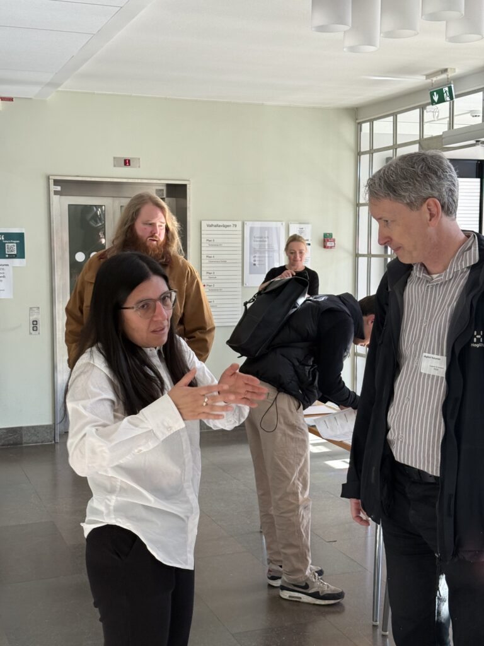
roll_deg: -0.9
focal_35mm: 48
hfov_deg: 30.3
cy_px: 323
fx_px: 895
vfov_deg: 39.7
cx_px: 242
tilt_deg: -6.1
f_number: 1.78
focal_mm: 6.76
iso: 80
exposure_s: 1/155
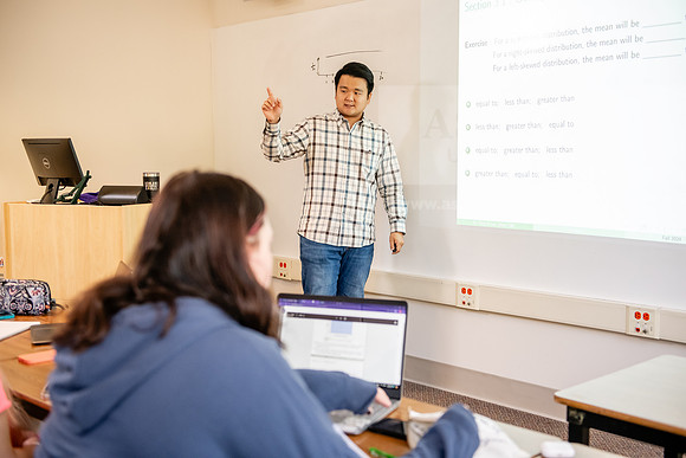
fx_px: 858
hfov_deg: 43.6
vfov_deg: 29.9
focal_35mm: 45
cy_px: 229
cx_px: 343
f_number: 3.2
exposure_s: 1/200
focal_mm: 45
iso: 2000
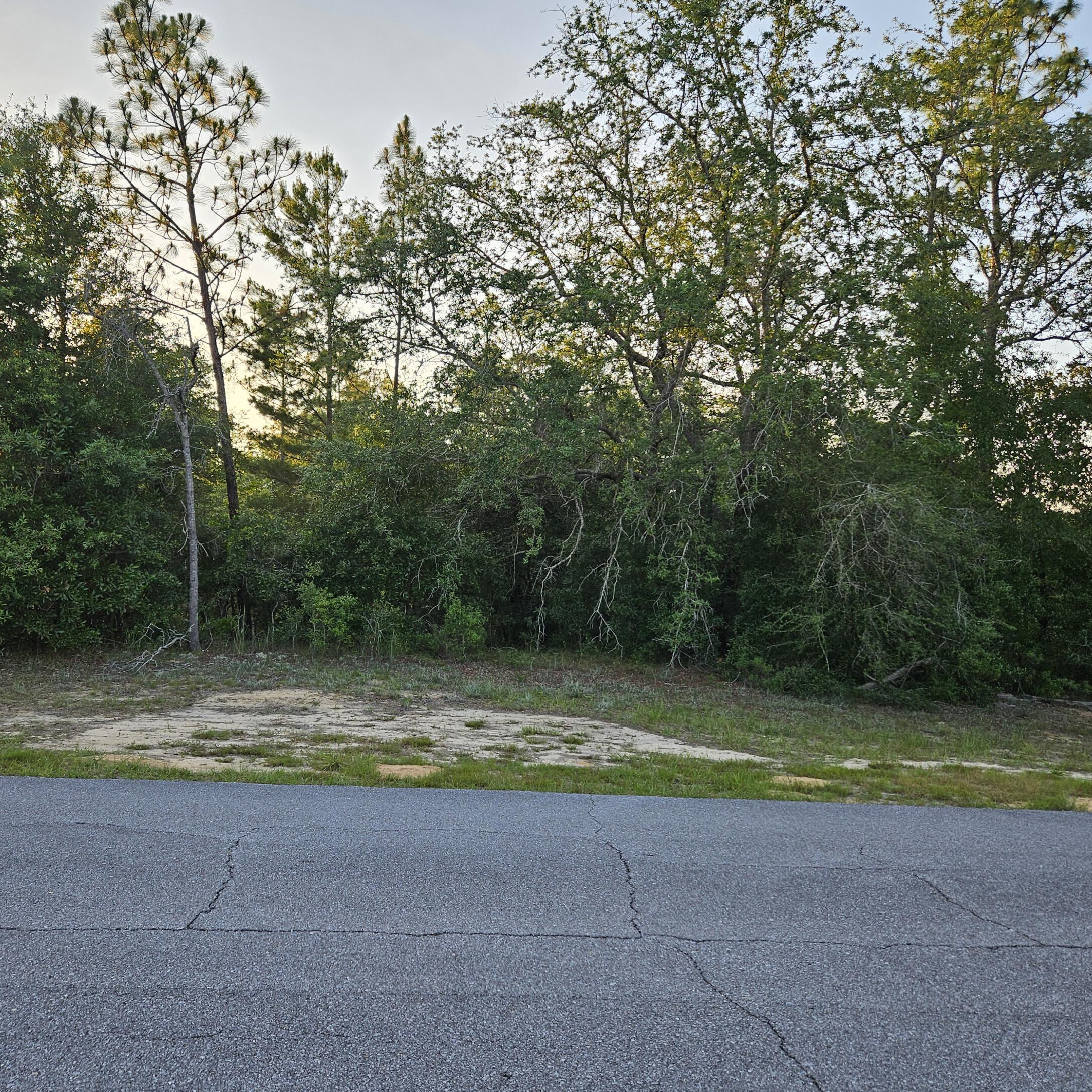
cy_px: 548
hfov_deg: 57.1
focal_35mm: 28
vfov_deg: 57.3
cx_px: 480
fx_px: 999
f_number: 1.8
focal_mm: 5.4
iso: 25
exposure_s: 1/217
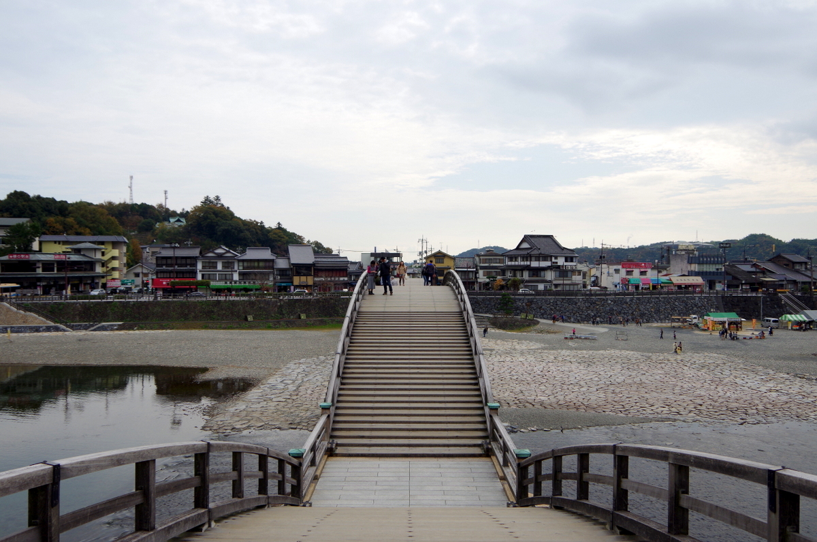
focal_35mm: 27
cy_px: 271
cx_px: 408
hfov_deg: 67.5
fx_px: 612
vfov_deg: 47.7
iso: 100
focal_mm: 18
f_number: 6.3
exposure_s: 1/400
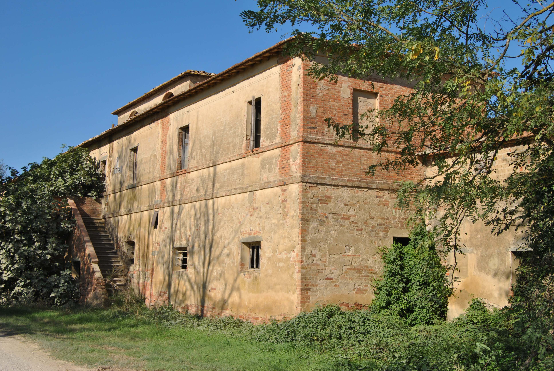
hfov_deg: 41.1
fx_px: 740
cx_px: 277
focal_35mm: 48
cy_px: 186
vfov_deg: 28.2
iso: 100
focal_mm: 32
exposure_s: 1/320
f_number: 9
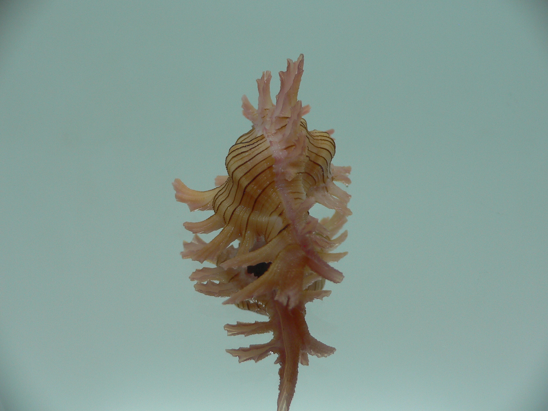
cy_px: 206
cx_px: 274
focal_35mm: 35
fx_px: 554
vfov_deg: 40.7
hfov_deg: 52.6
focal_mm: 4.6
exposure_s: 1/60
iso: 80
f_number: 2.8
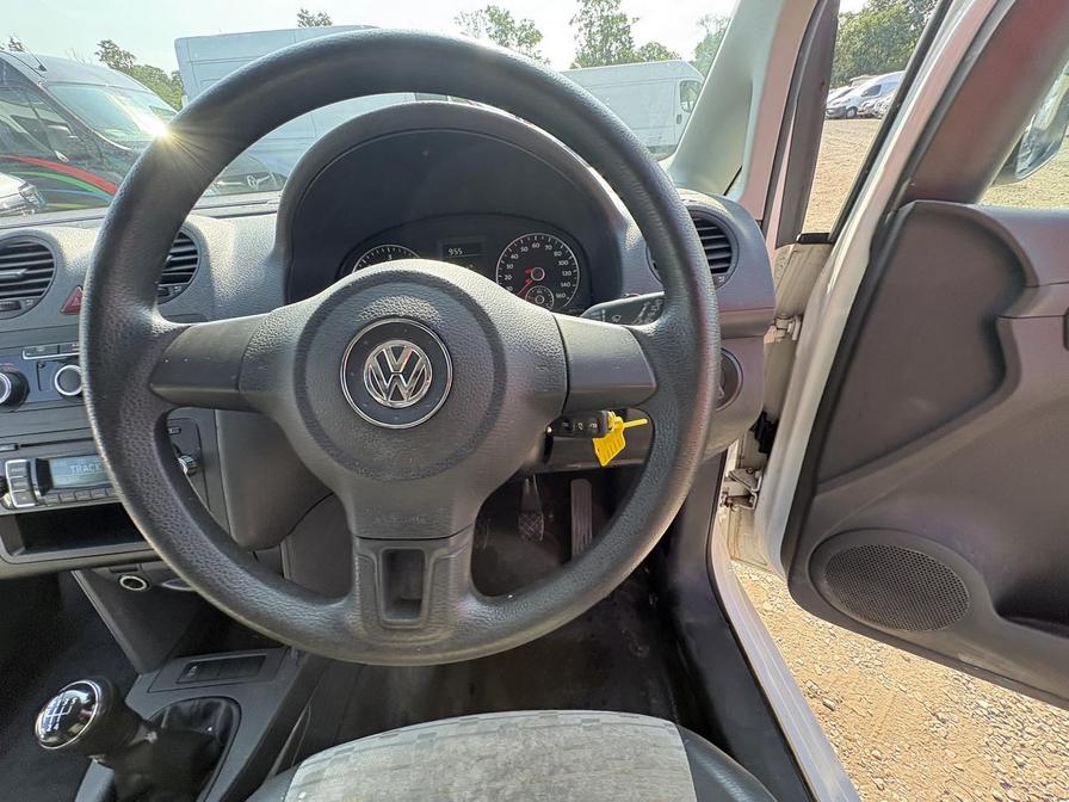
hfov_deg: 102.1
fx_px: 432
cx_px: 534
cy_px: 401
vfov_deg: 85.7
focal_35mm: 14
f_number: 2.2
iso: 80
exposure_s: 1/139
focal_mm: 2.22
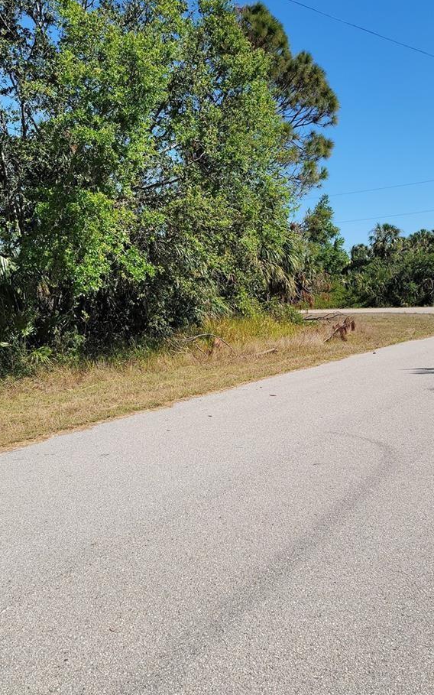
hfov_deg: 36.3
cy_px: 335
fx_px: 662
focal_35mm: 35
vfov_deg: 55.3
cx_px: 209
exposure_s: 1/1033
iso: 20
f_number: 1.8
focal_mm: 7
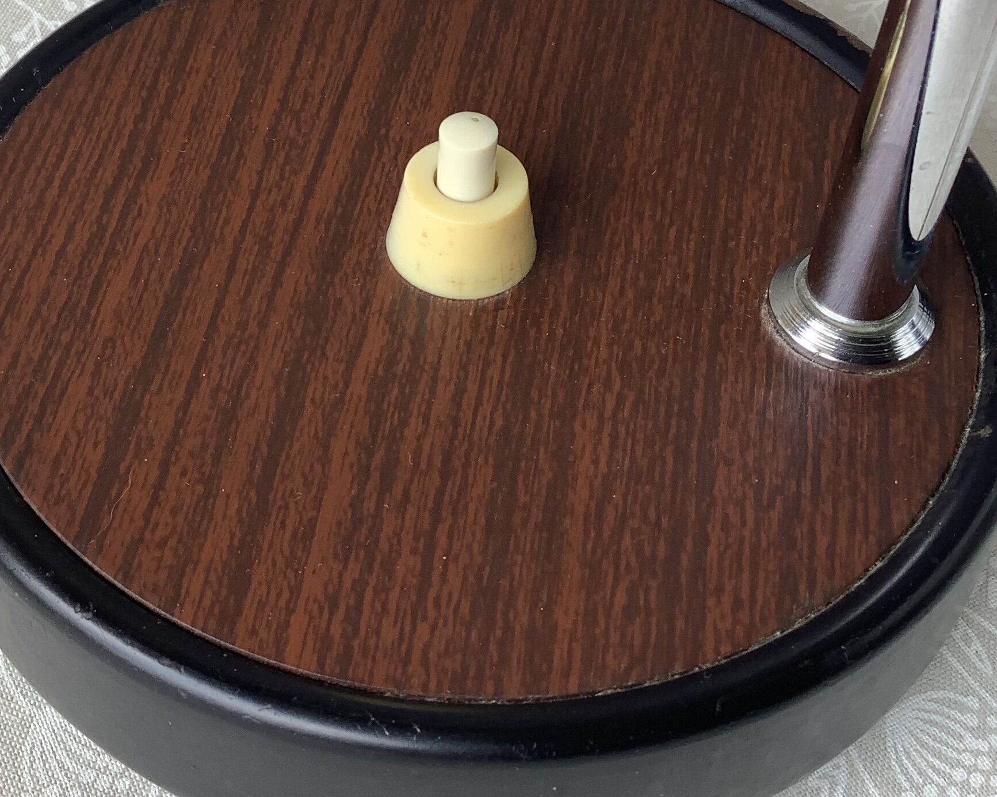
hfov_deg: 32.9
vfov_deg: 26.6
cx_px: 382
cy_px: 297
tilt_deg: -46.6
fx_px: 1682
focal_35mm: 57
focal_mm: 3.3
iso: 25
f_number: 2.4
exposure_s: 1/129
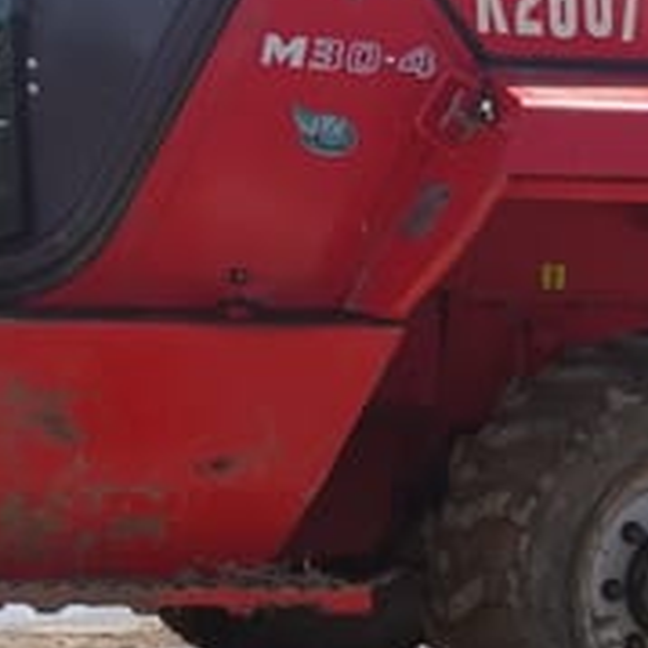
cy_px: 1205
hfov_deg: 8.5
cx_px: 1723
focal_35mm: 182
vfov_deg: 9.1
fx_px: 3855
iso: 125
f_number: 5.6
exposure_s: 1/500
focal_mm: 9.4
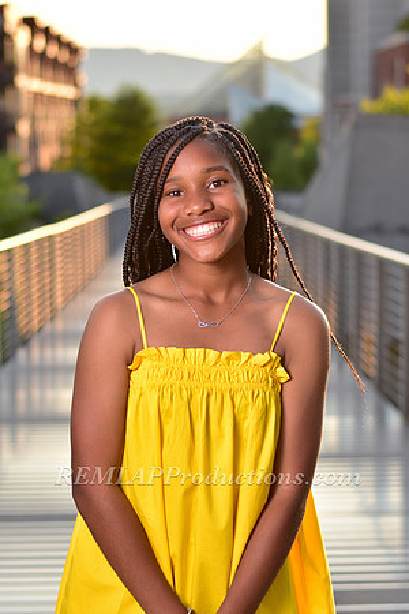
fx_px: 1278
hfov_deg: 18.2
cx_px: 204
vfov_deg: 27.0
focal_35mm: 75
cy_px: 307
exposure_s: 1/1250
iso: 250
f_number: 2.5
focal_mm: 50
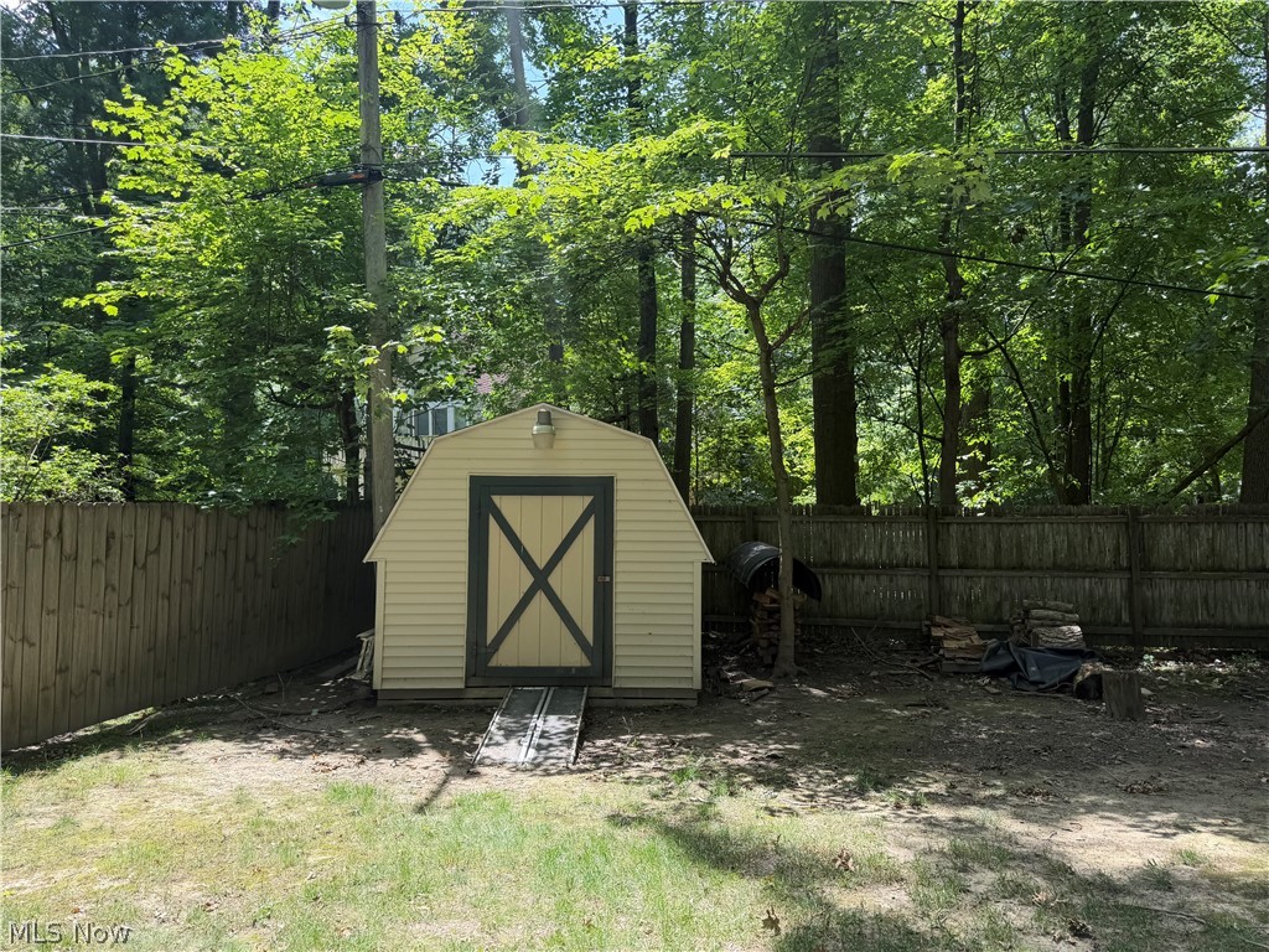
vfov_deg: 56.8
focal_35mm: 24
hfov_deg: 71.6
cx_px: 634
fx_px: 880
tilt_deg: +1.8
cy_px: 476
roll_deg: +1.4
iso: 80
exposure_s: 1/559
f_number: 1.78
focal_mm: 6.76
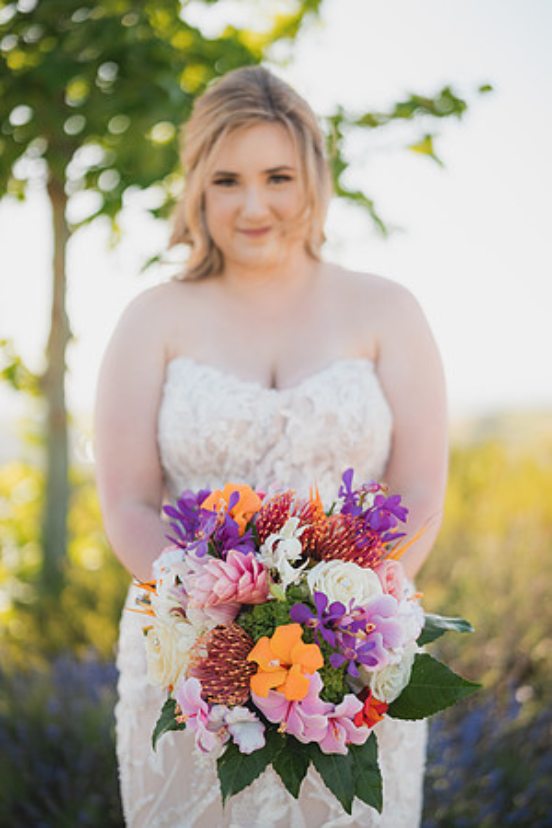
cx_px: 276
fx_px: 1150
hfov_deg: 27.0
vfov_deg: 39.6
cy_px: 414
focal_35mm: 50
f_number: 1.4
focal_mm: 50
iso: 125
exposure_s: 1/1600
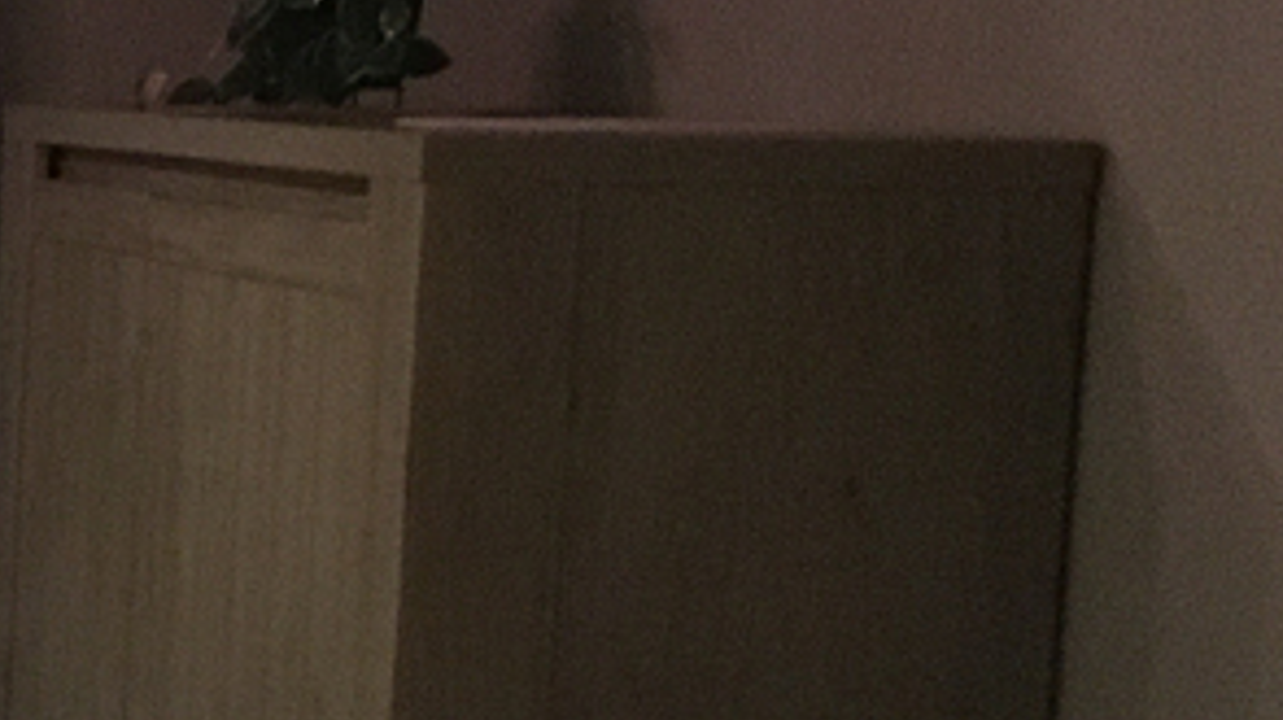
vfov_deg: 9.4
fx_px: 4386
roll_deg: +0.0
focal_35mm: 129
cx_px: -1283
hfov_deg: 14.0
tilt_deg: -4.6
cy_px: 589
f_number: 2.2
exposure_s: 1/17
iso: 320
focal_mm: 4.15
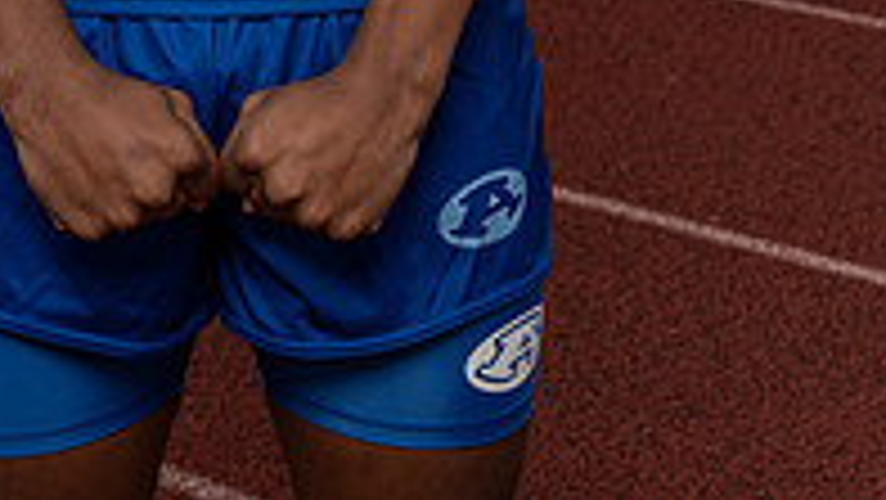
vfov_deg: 8.3
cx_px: 229
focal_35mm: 139
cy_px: -509
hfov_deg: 15.4
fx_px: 3267
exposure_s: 1/200
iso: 100
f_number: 8
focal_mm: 58
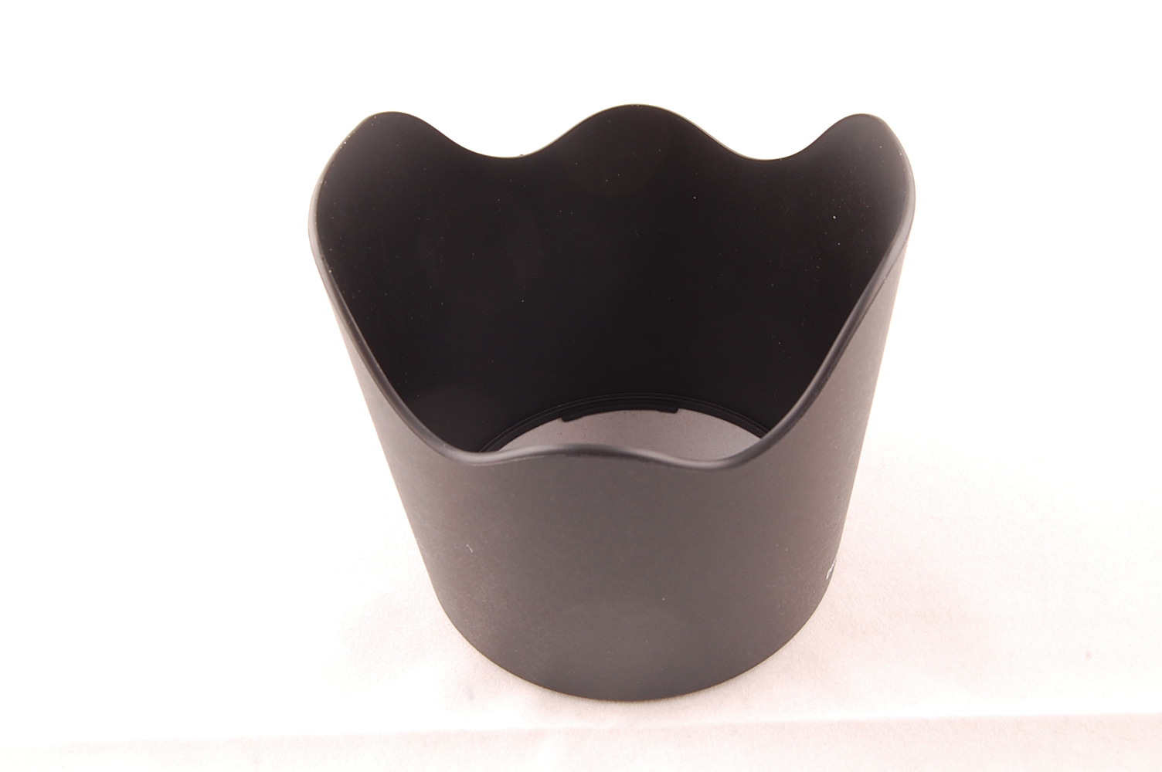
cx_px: 581
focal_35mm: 45
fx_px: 1451
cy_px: 386
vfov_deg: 29.8
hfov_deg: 43.6
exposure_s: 1/125
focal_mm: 30
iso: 200
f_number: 16
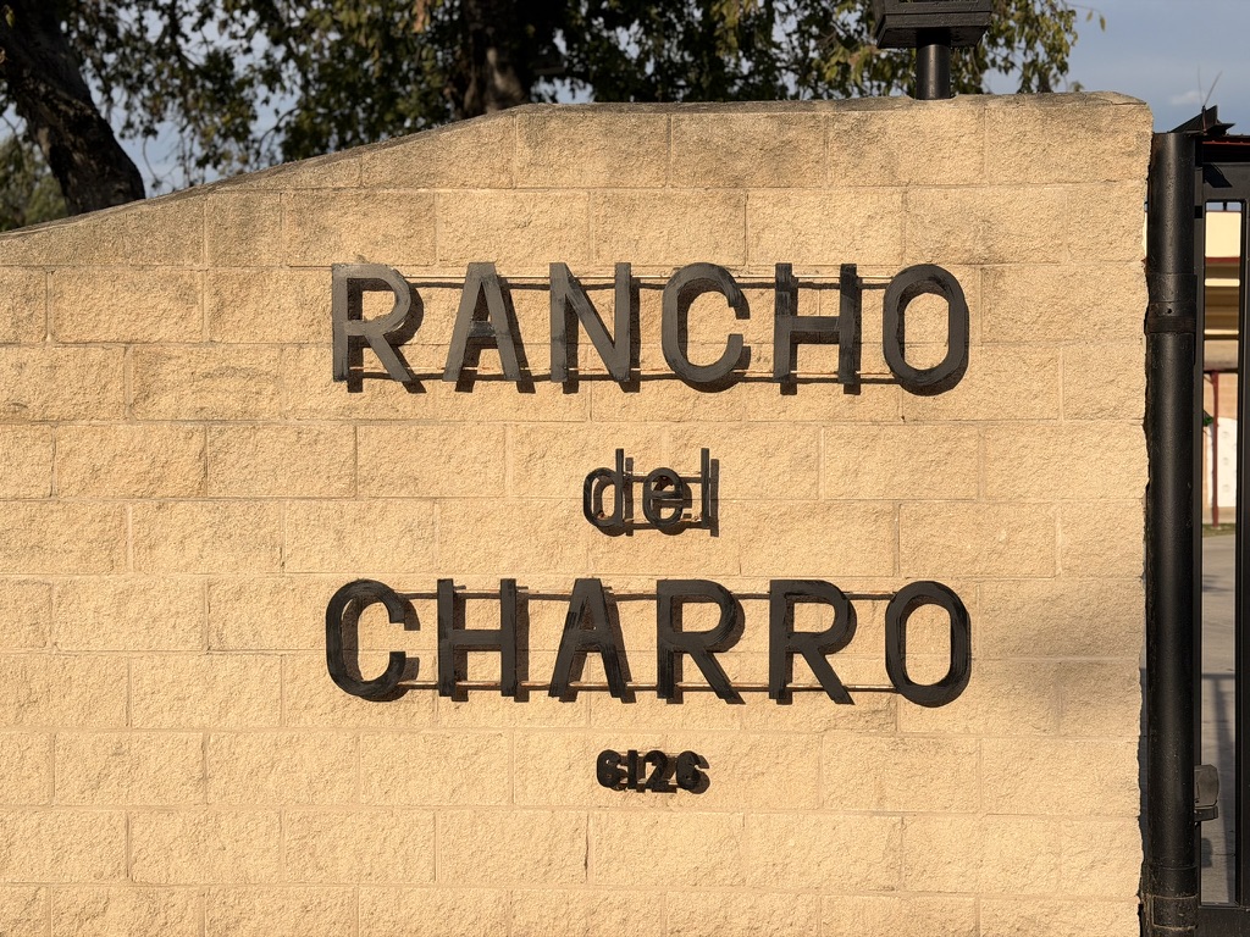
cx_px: 625
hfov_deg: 39.7
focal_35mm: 48
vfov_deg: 30.3
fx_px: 1733
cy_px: 468
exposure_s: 1/7874
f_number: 1.78
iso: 64
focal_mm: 6.76
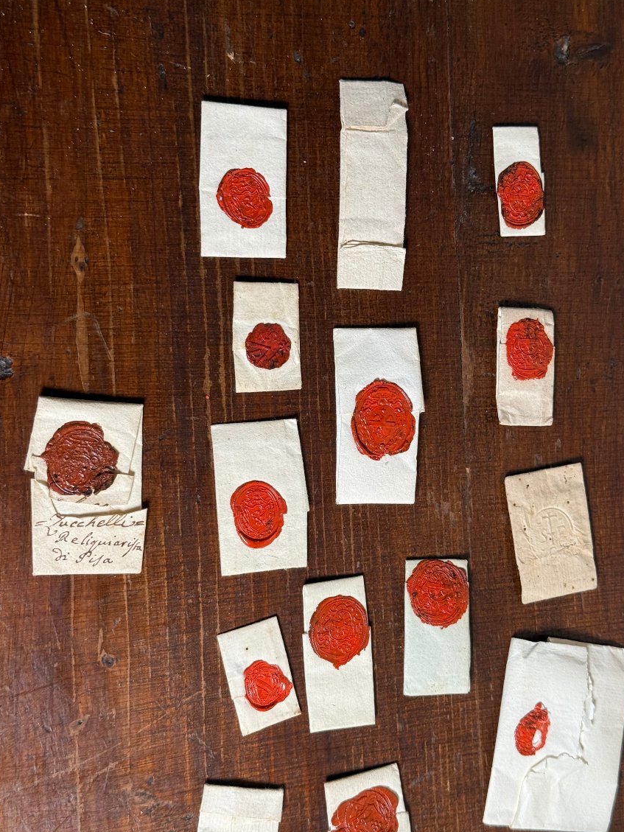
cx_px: 325
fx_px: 1226
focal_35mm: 51
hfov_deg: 28.6
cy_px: 433
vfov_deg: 37.5
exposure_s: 1/121
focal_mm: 6.76
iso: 50
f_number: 1.78
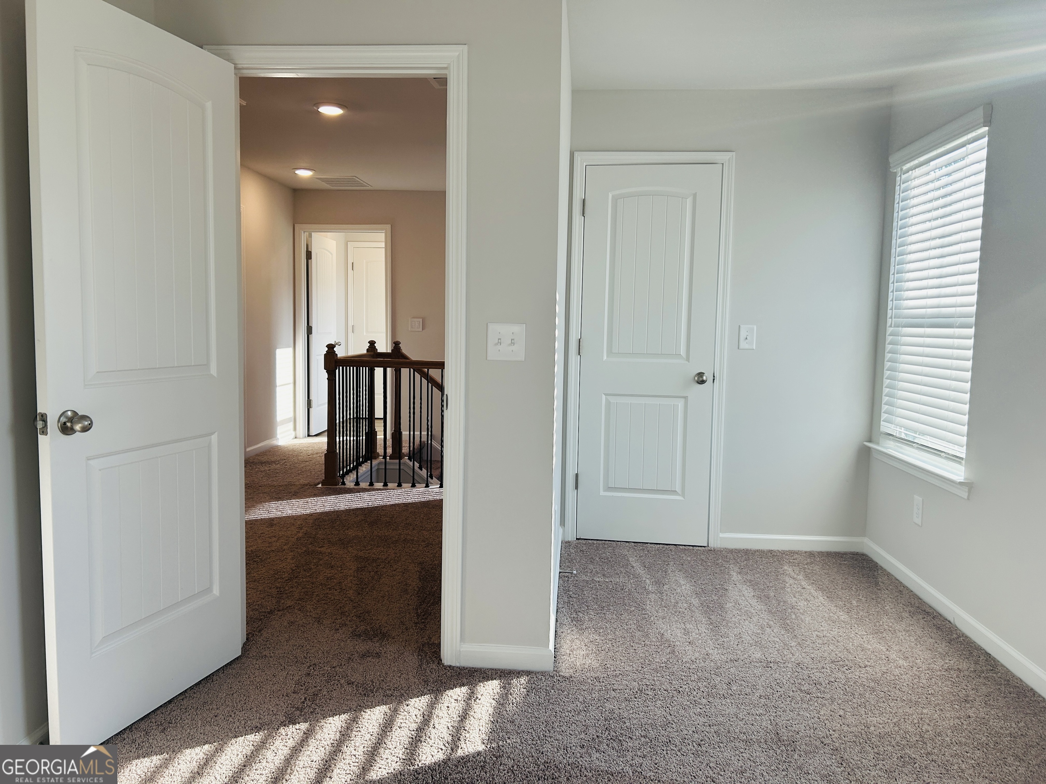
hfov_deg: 67.3
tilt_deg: -4.5
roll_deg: -1.0
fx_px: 786
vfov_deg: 53.1
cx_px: 523
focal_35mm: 26
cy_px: 392
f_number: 1.5
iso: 50
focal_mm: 5.7
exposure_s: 1/244
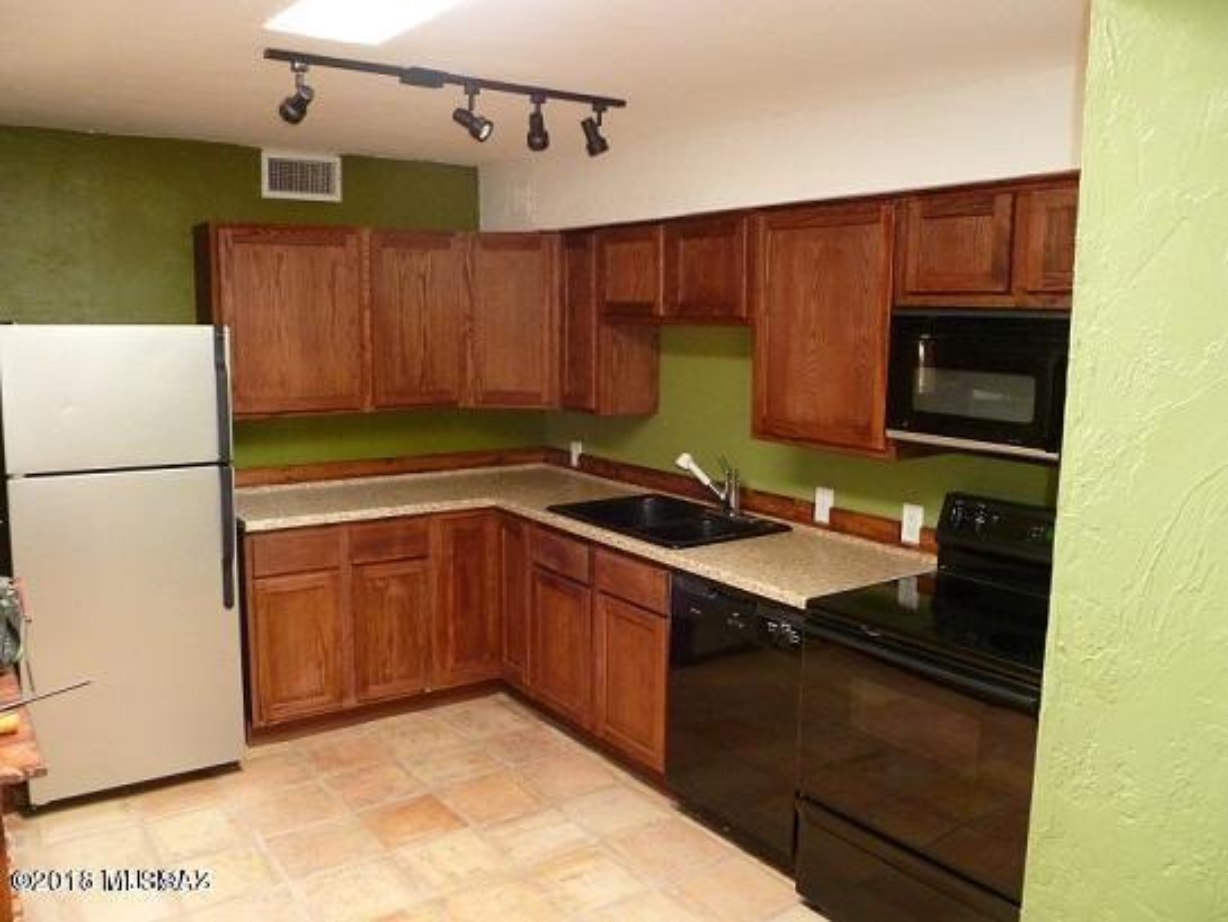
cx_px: 614
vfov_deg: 49.8
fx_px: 994
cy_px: 461
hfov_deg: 63.4
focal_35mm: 28
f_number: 3.3
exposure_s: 1/30
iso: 320
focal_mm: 5
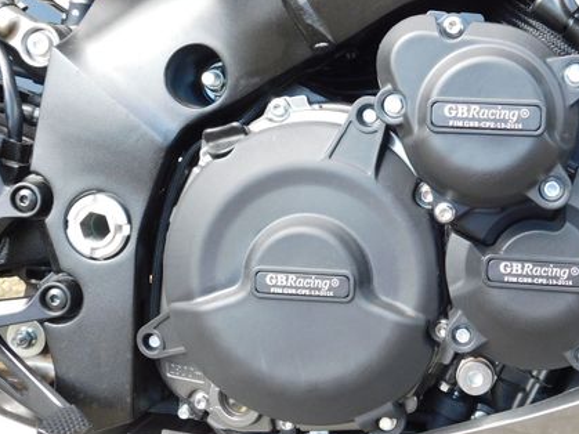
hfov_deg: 34.2
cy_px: 207
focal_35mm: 55
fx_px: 920
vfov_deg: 26.5
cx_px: 437
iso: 125
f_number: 3.5
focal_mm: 6.3
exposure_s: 1/80
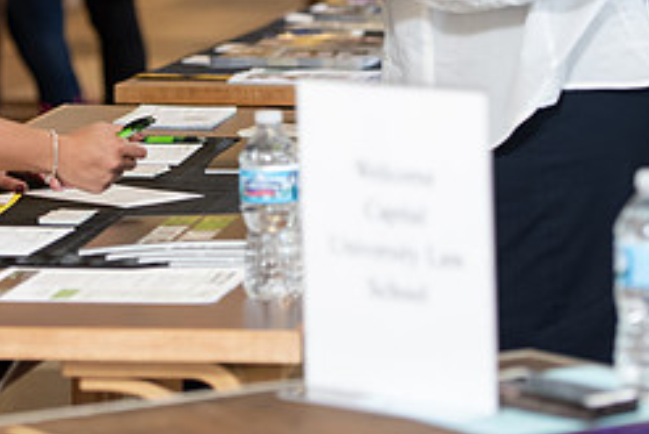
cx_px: 126
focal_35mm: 216
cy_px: -25
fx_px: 3896
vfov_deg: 6.3
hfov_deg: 9.5
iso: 1000
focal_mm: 92
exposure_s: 1/200
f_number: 3.2
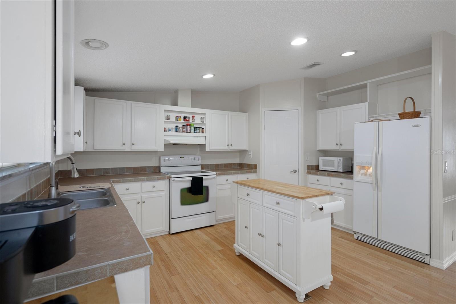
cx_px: 228
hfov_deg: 93.3
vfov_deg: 70.4
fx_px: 215
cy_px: 152
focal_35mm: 17
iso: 400
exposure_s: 1/4
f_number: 8
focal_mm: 17
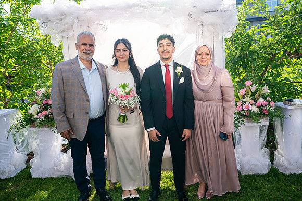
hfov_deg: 65.5
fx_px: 235
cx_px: 151
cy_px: 100
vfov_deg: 46.4
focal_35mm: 28
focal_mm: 28
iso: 200
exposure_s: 1/640
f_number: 3.5
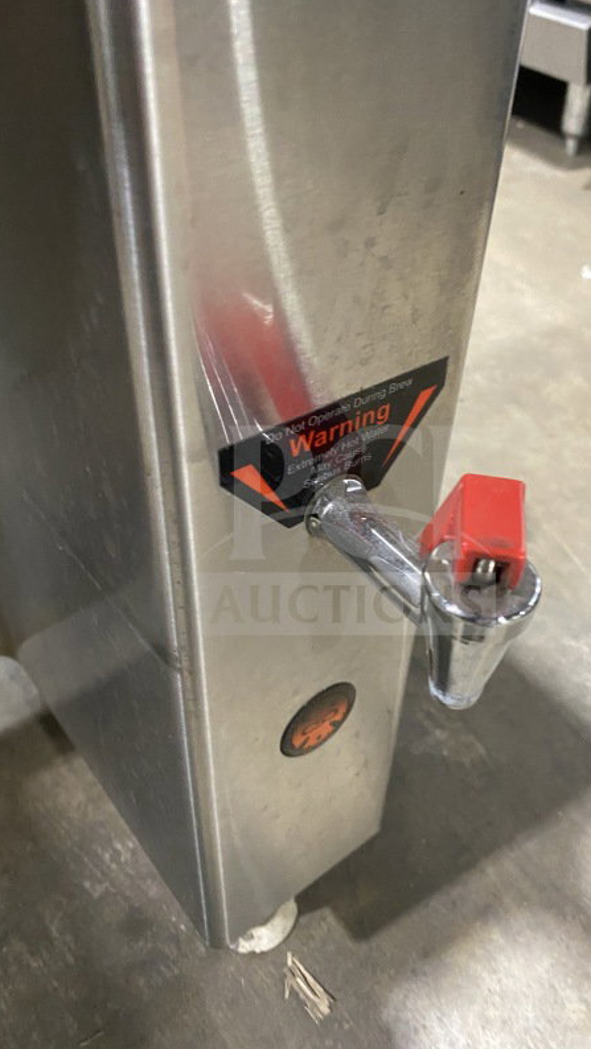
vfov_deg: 66.1
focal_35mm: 29
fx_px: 807
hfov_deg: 40.1
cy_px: 530
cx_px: 346
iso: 500
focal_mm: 4.25
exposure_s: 1/56
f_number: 1.8
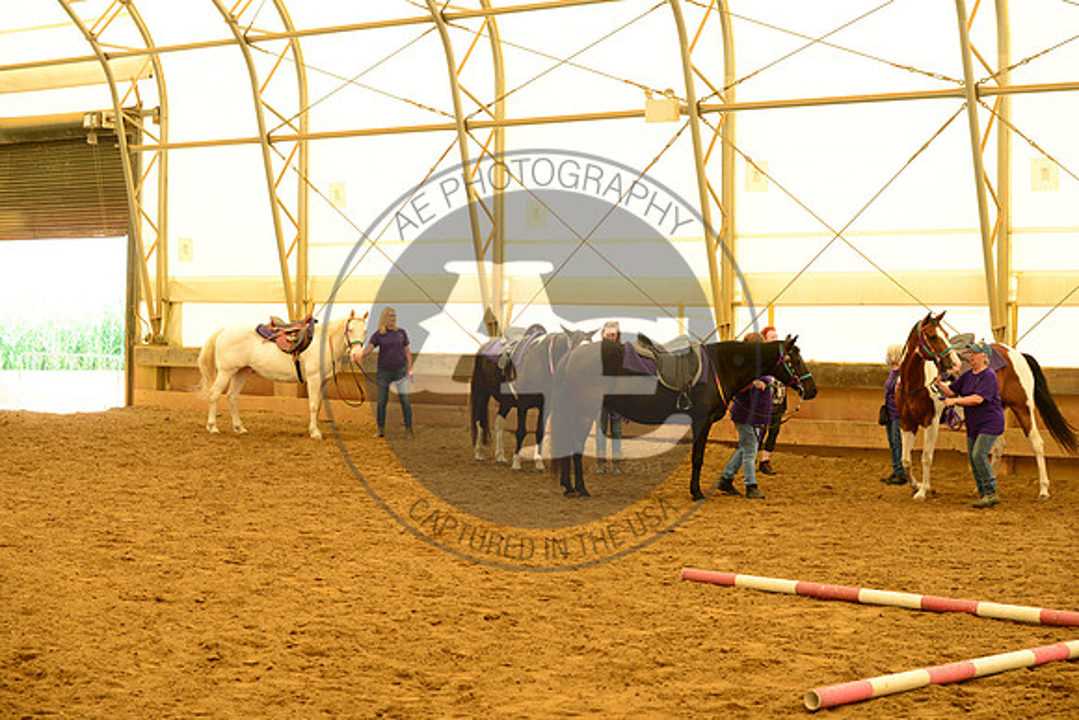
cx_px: 540
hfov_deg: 28.8
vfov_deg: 19.5
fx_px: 2098
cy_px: 360
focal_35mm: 70
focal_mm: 70
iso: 800
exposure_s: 1/250
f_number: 5
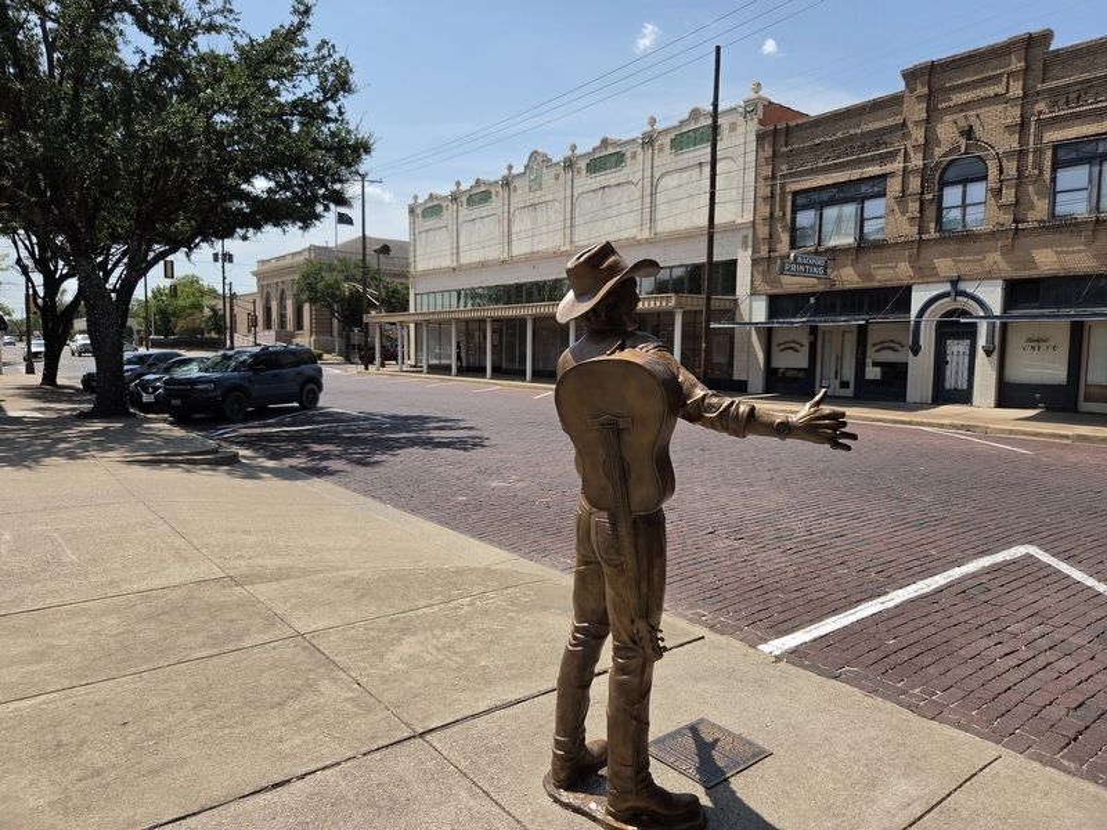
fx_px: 736
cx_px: 554
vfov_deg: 58.9
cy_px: 415
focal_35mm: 23
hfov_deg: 73.9
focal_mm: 5.4
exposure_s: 1/4661
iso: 80
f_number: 1.8
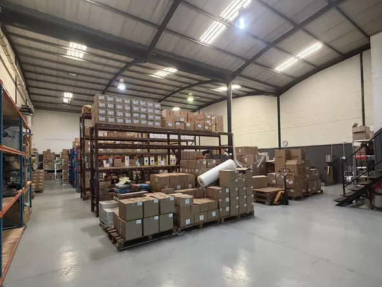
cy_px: 154
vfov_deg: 68.6
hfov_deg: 84.6
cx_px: 201
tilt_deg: +1.7
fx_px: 210
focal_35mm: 19
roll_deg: +1.3
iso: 320
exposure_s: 1/50
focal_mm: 2.22
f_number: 2.2
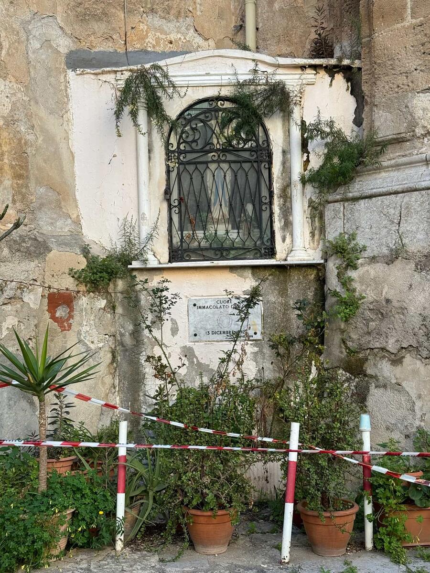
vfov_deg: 39.7
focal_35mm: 48
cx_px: 215
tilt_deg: +1.2
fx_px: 795
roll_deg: +1.3
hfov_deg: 30.3
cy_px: 286
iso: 64
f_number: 1.78
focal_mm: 6.76
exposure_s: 1/609
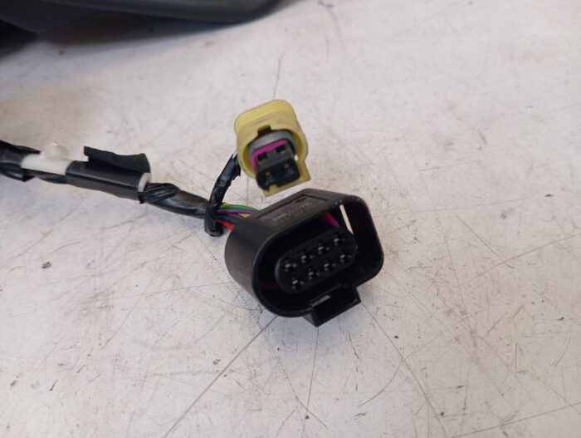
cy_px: 219
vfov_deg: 49.9
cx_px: 290
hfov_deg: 63.4
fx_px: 471
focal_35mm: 28
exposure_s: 1/33.3
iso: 365
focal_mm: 4.22
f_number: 1.8
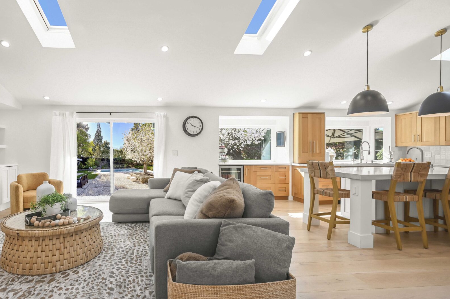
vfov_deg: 67.3
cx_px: 164
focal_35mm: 18
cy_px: 154
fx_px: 225
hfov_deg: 87.9
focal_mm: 14
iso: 320
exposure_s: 1/15
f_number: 9
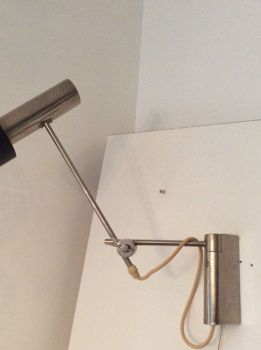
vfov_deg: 43.5
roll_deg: -3.5
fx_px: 433
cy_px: 222
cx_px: 98
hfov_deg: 33.4
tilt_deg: -6.3
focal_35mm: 43
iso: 250
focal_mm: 3.3
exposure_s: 1/20
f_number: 2.4
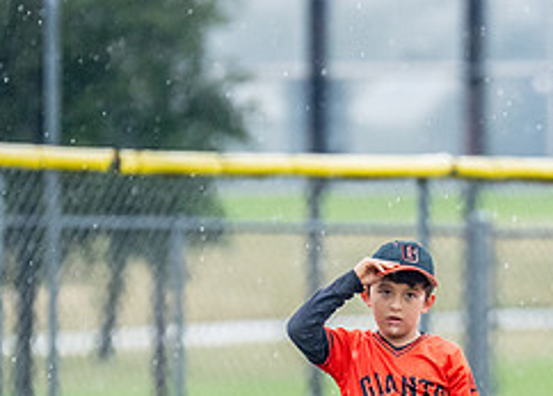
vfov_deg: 1.8
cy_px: 462
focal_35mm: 810
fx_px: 12725
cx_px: 433
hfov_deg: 2.5
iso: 1600
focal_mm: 200
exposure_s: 1/1000
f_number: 2.8
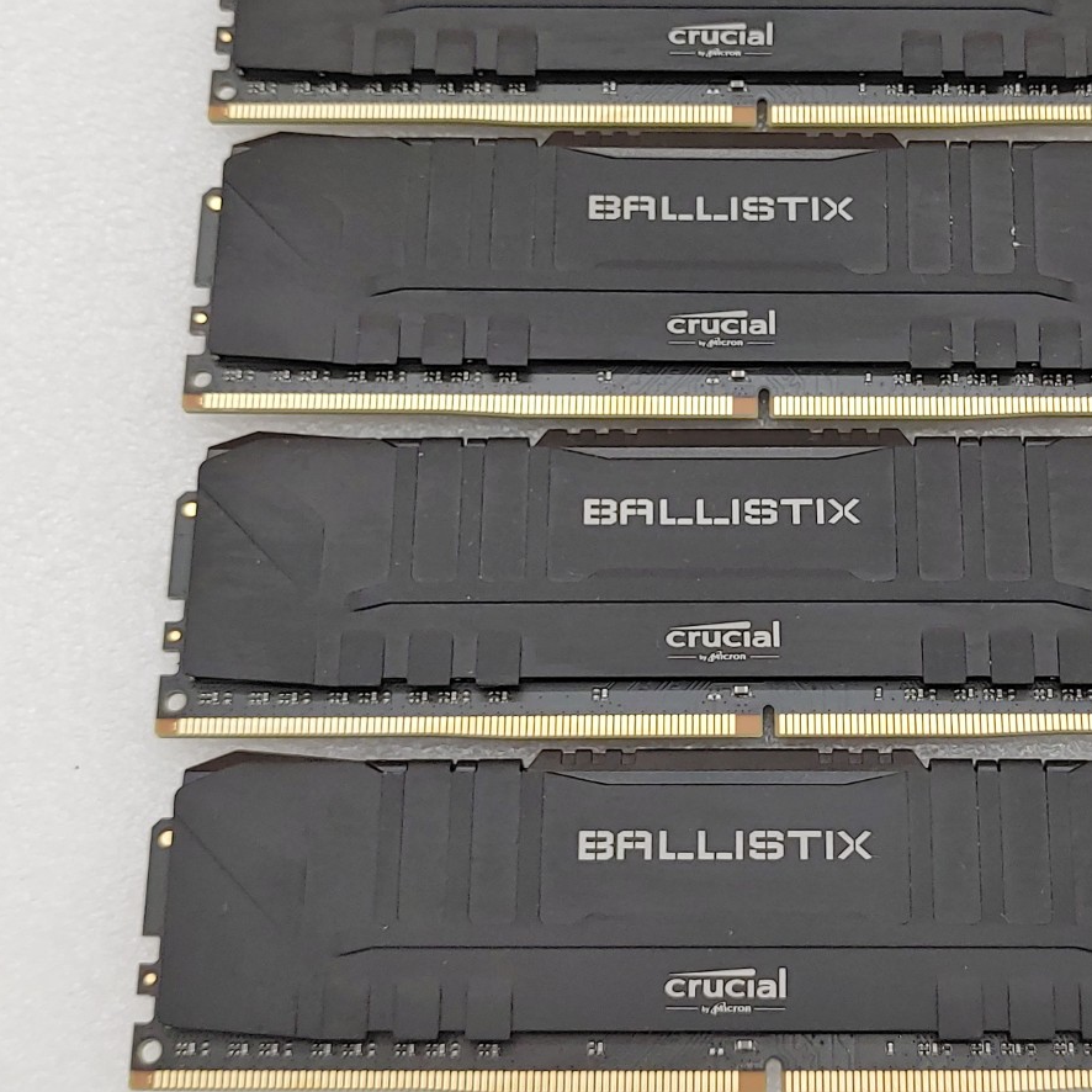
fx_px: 1999
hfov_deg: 30.2
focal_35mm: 56
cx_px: 774
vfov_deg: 30.5
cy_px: 497
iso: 50
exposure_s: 1/120
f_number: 1.8
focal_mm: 4.36
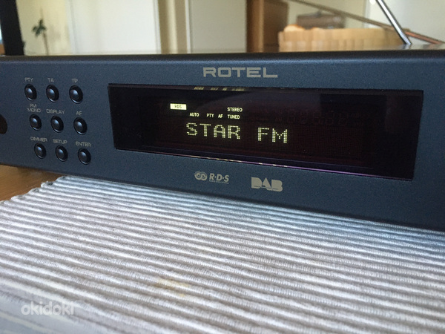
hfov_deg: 61.7
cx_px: 222
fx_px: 373
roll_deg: +2.6
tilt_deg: -18.7
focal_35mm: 29
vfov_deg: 48.2
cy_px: 167
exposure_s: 1/25
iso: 200
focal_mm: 4.15
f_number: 2.2
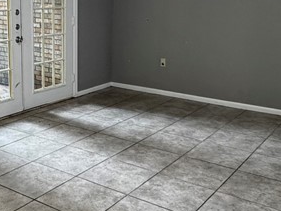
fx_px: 414
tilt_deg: -13.8
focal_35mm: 51
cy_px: 88
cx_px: 74
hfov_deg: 36.7
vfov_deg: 28.5
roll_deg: +0.5
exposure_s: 1/60
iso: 250
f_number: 2.2
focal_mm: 2.22
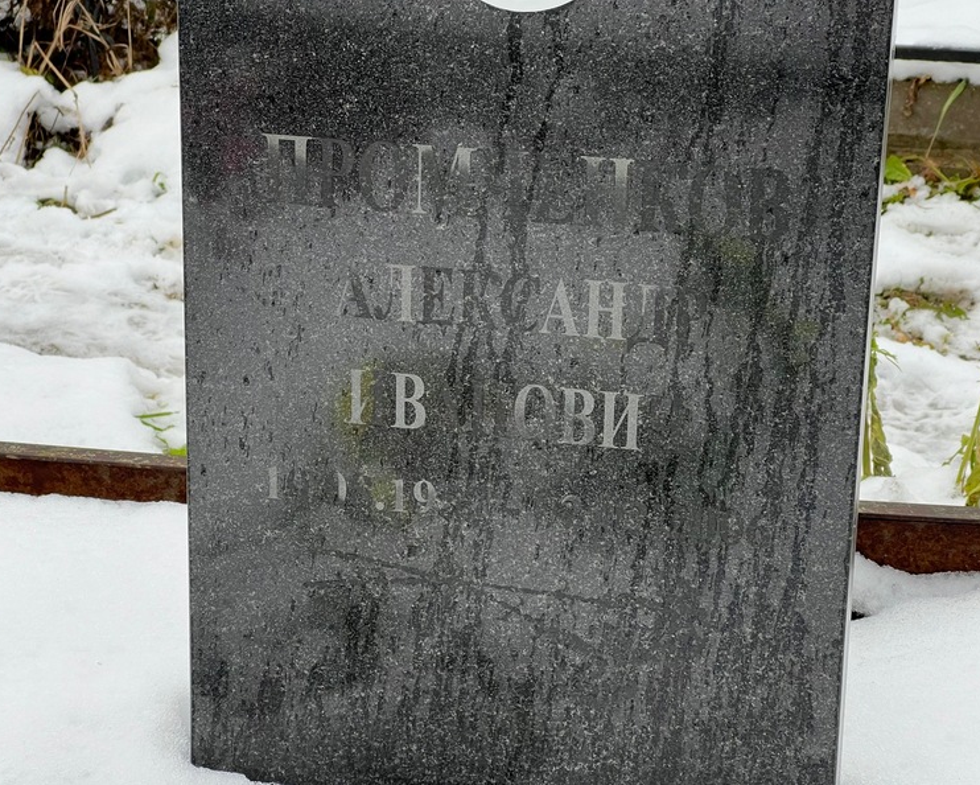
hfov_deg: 23.6
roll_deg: -0.9
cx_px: 511
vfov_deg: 19.0
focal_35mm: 81
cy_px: 394
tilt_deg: -19.4
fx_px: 2350
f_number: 2.8
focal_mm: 9
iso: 40
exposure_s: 1/99
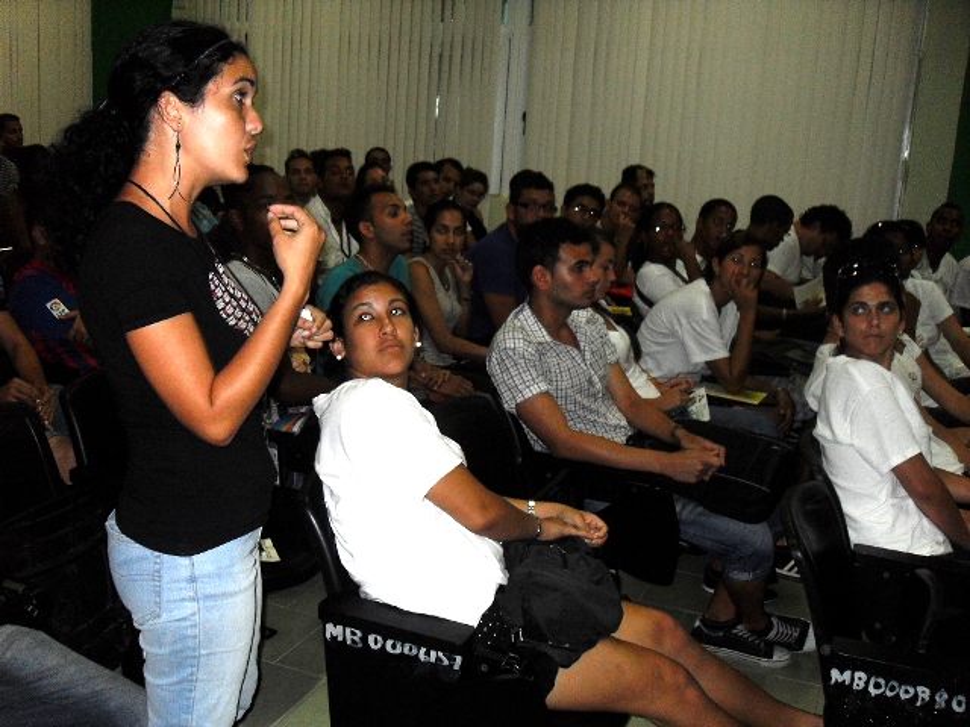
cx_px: 485
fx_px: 1037
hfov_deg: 50.1
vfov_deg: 38.7
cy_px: 364
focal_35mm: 37
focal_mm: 6.3
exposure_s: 1/45
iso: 100
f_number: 2.8
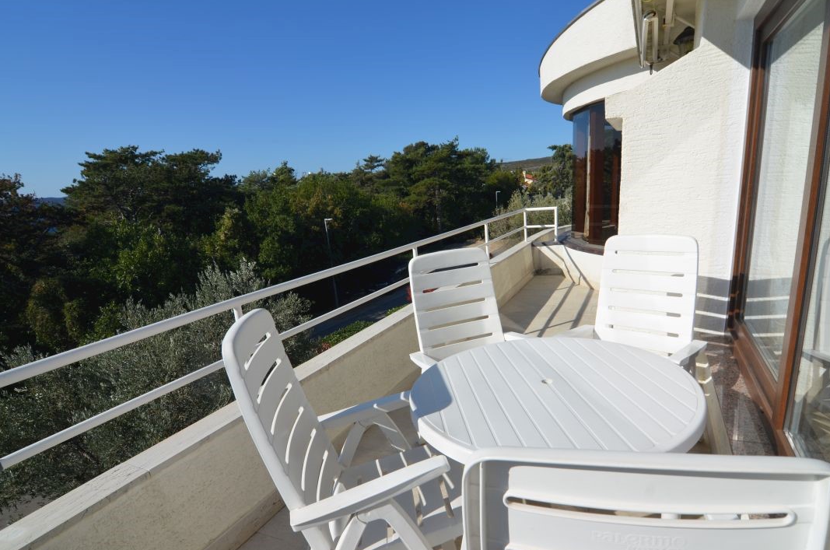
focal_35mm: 19
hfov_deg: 88.1
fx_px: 427
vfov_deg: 65.4
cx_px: 453
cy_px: 305
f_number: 9
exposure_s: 1/320
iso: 100
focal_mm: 11
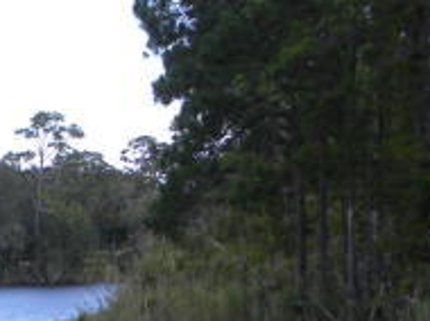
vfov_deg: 7.4
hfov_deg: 9.7
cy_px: 552
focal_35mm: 194
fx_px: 2407
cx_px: -351
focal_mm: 8.2
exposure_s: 1/188
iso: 64
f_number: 4
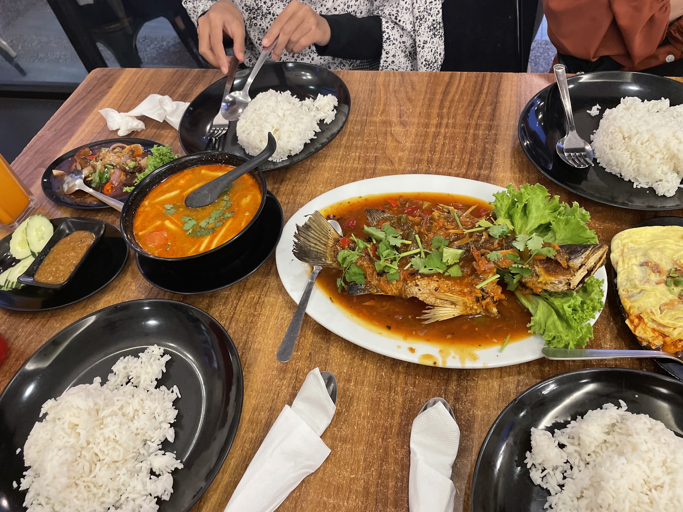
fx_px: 513
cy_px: 256
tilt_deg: -49.5
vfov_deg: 53.1
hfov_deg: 67.3
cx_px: 342
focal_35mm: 26
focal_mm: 4.2
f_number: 1.6
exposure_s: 1/50
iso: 320
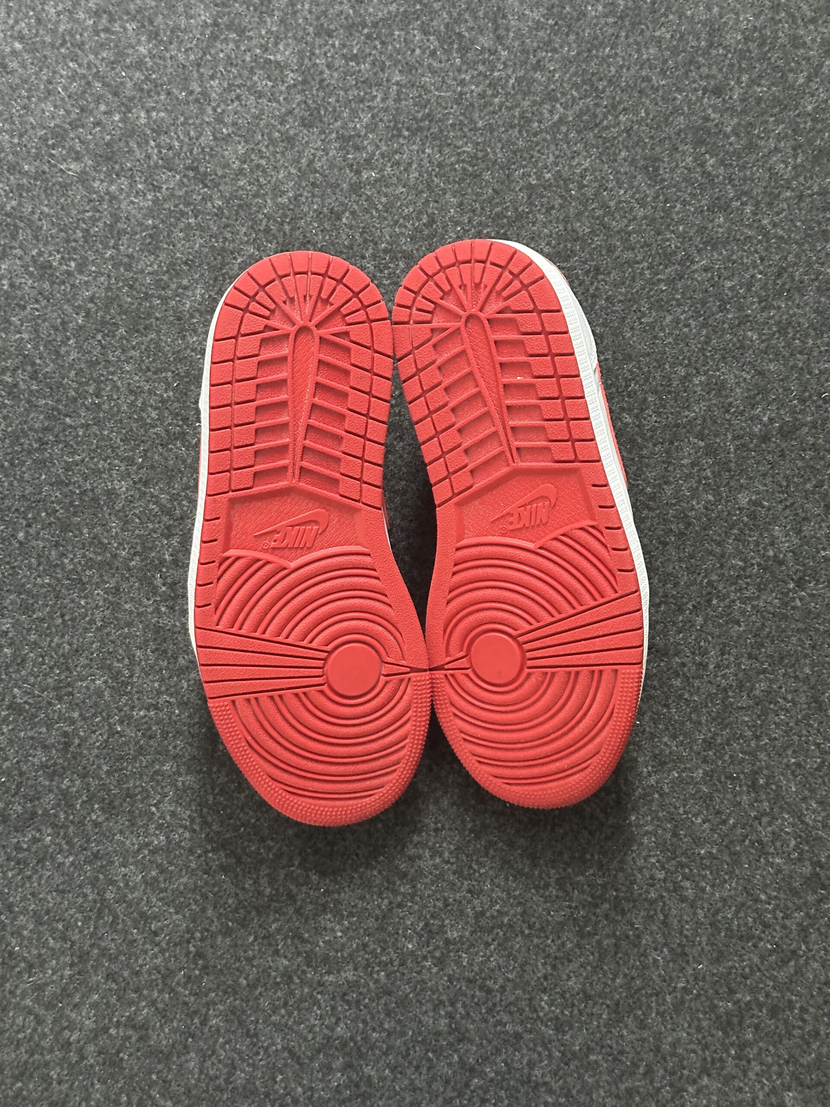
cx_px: 415
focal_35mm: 48
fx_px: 1535
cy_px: 554
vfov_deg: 39.7
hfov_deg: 30.3
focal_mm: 6.86
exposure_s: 1/27
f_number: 1.78
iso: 640
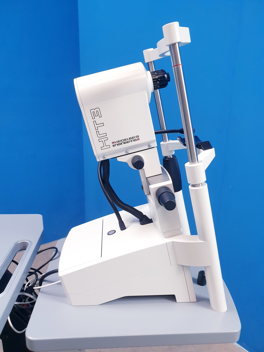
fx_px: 264
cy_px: 176
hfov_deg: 53.1
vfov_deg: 67.3
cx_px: 132
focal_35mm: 26
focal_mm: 4.3
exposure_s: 1/50
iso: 200
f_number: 2.4
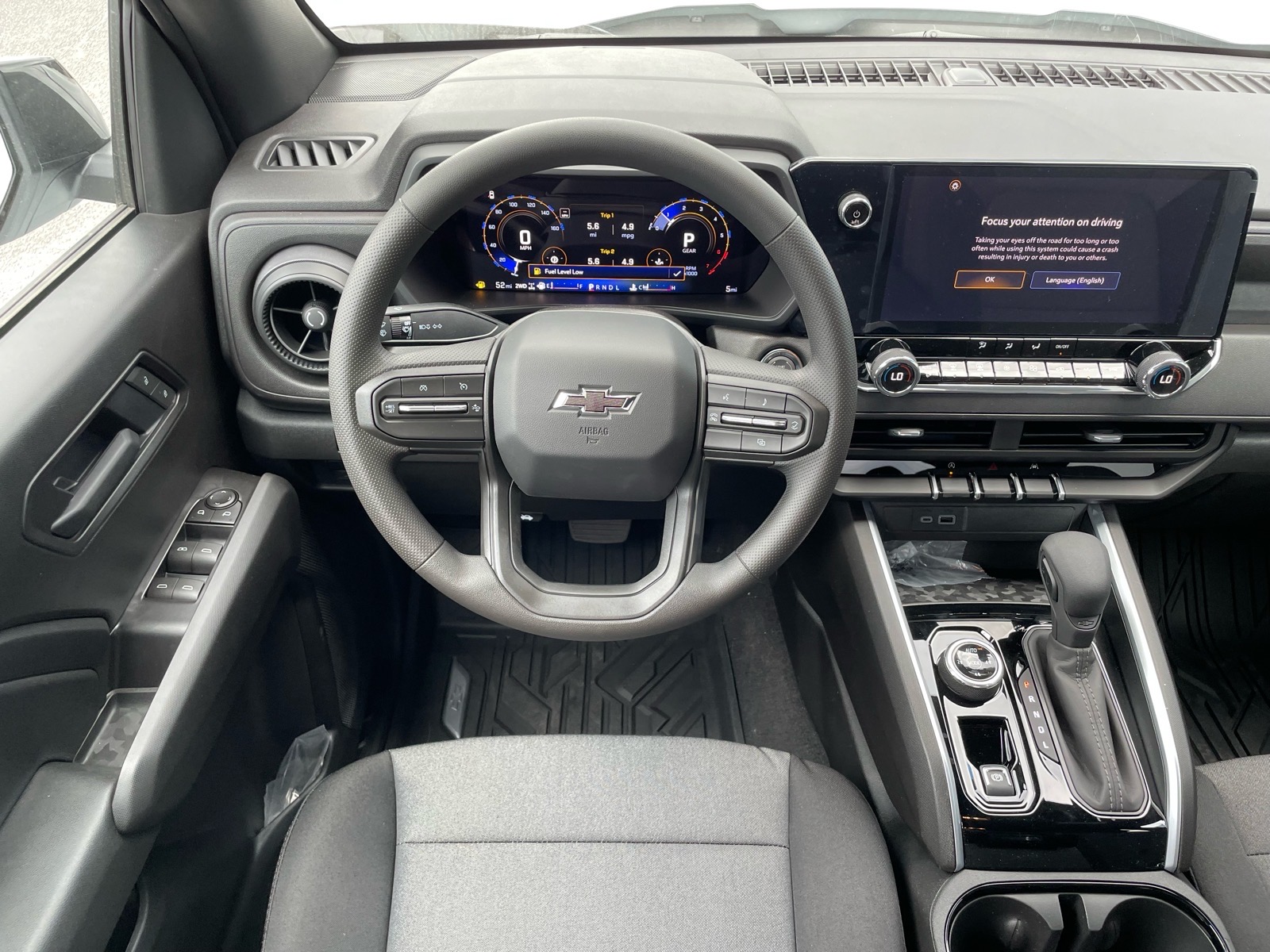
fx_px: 954
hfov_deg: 67.3
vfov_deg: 53.1
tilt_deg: -38.6
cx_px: 635
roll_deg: -2.1
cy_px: 476
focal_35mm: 26
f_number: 1.6
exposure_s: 1/121
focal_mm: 4.2
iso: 100
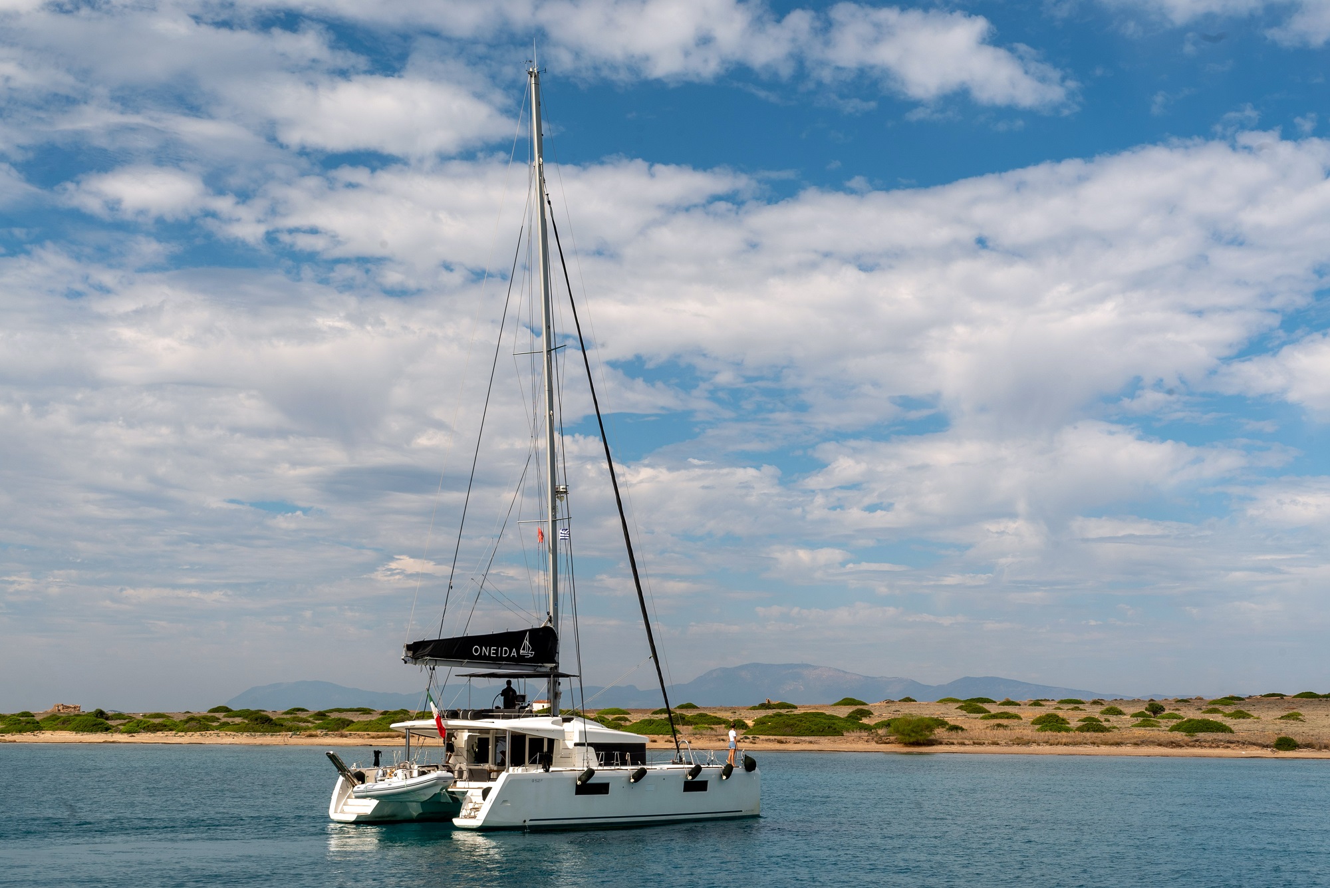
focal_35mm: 49
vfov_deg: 27.5
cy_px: 444
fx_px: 1811
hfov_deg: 40.3
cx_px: 665
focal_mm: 49
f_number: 14
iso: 100
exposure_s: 1/200
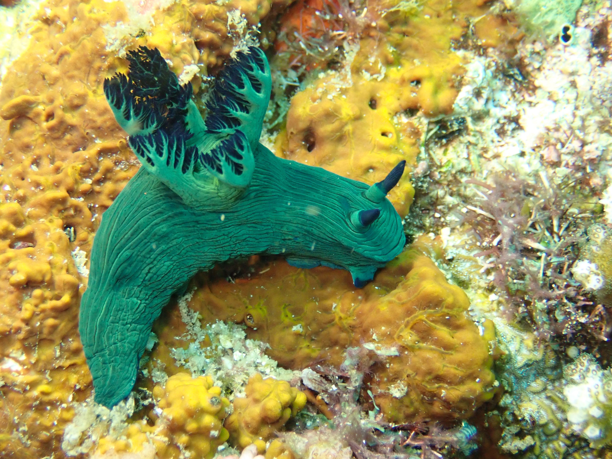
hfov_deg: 38.9
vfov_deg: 29.7
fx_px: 866
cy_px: 230
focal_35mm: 49
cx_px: 306
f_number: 9
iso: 500
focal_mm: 8.99
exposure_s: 1/50
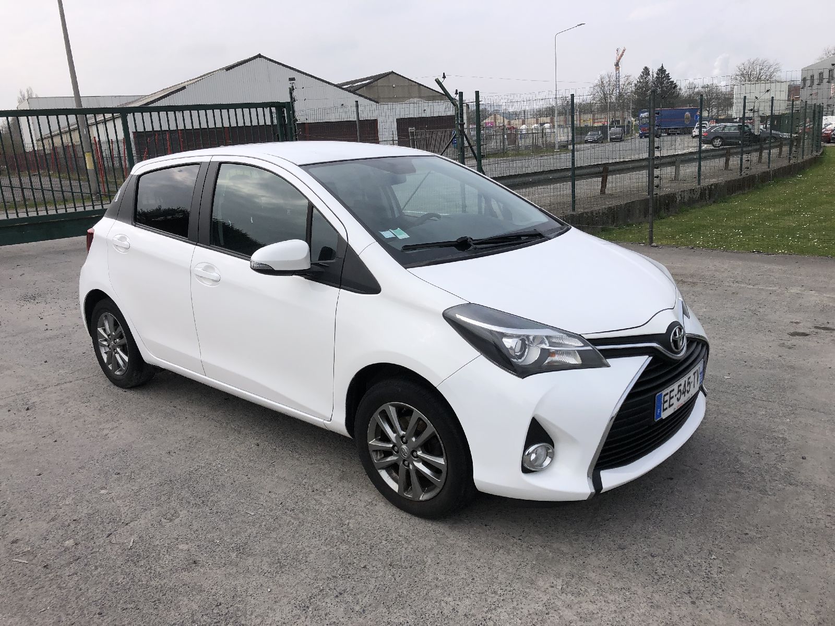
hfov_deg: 63.4
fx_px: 675
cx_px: 418
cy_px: 313
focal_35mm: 28
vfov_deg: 49.7
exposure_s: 1/1845
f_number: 1.8
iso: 20
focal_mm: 3.99
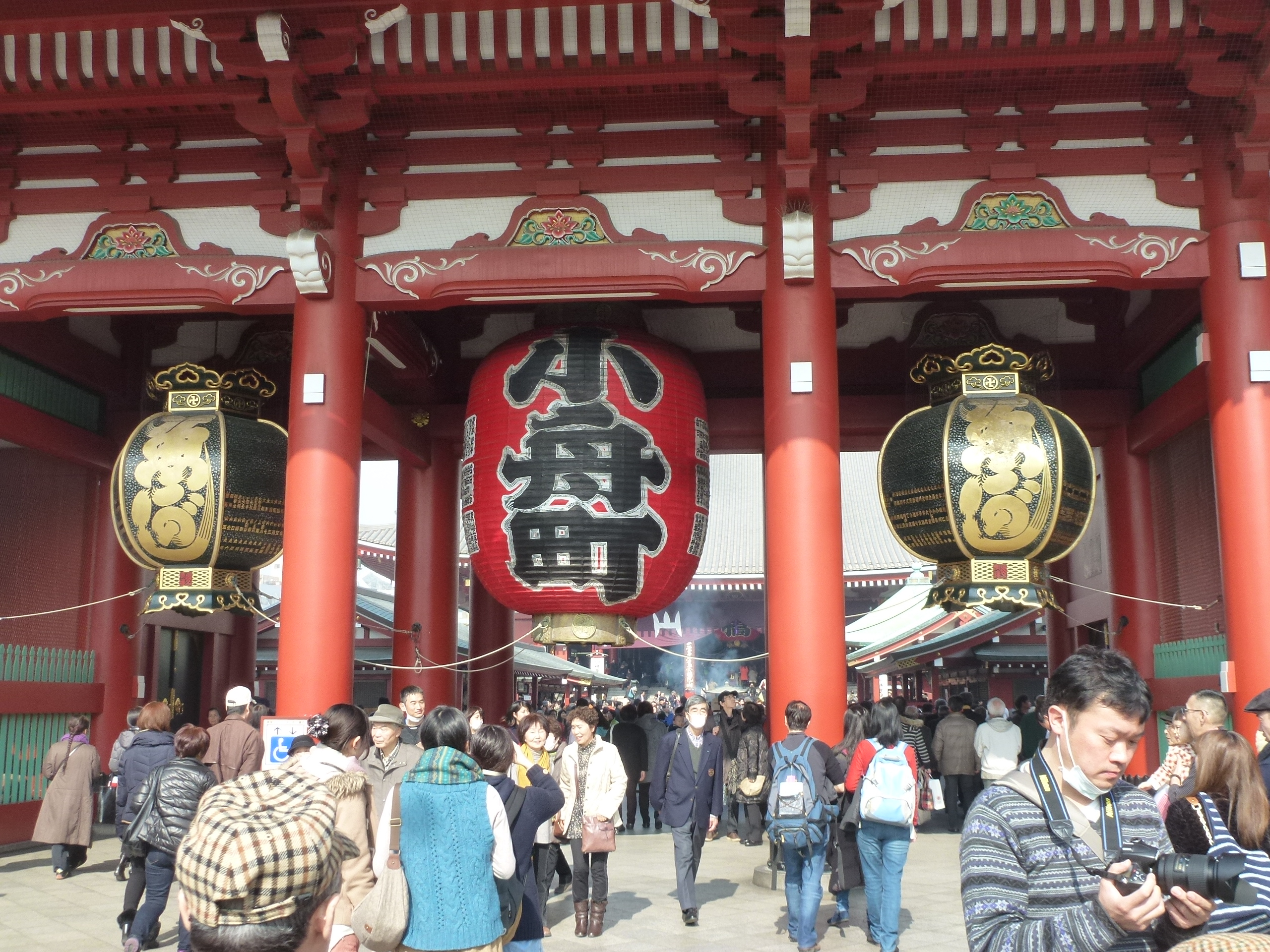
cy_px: 476
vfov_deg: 39.7
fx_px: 1321
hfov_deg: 51.4
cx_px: 635
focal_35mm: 36
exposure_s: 1/250
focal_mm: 6.4
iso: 160
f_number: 4
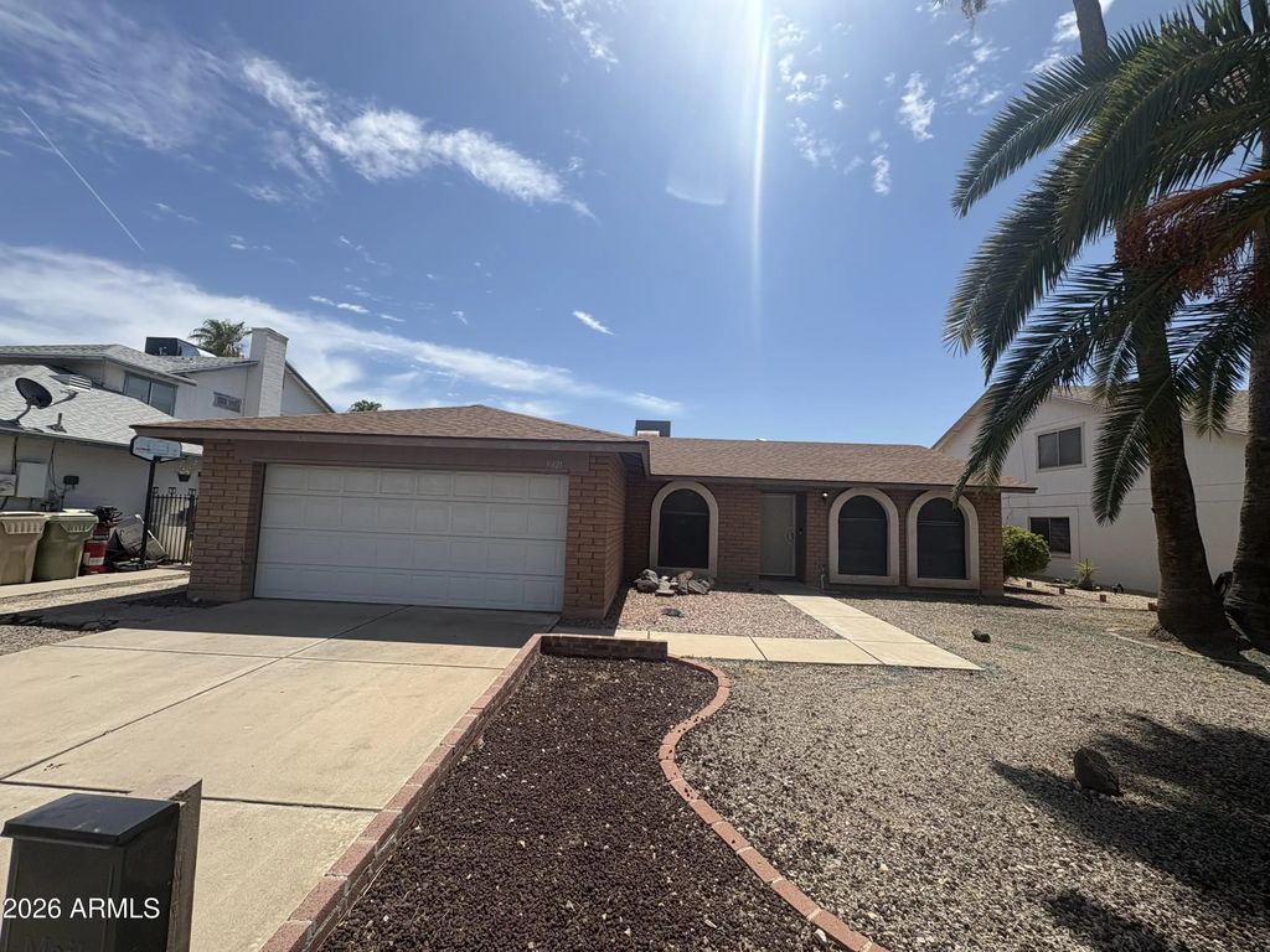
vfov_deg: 85.7
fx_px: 514
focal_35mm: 14
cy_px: 476
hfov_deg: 102.1
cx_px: 635
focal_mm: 2.22
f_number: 2.2
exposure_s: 1/2584
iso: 50
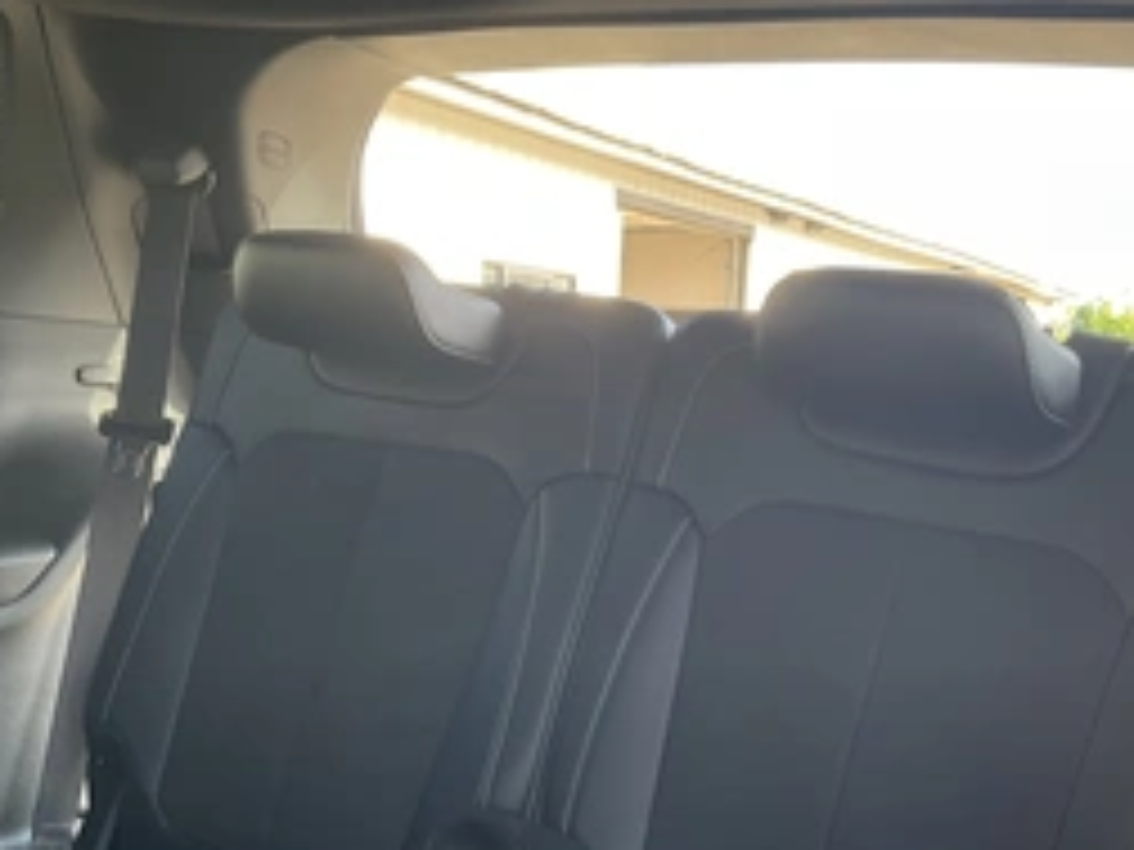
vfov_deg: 31.3
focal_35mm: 46
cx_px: 562
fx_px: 1507
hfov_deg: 41.2
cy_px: 549
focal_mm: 3
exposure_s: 1/122
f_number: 1.8
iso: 40
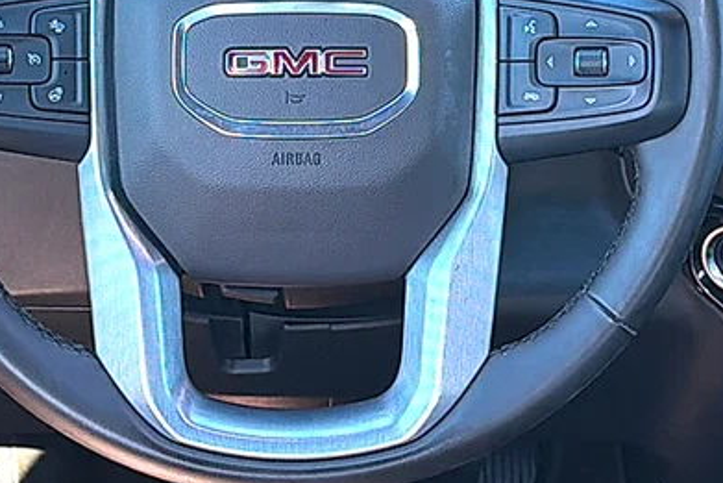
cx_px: 311
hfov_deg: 25.3
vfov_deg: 16.8
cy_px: 45
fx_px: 1607
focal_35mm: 80
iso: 100
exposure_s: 1/107
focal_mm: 6.76
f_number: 1.78
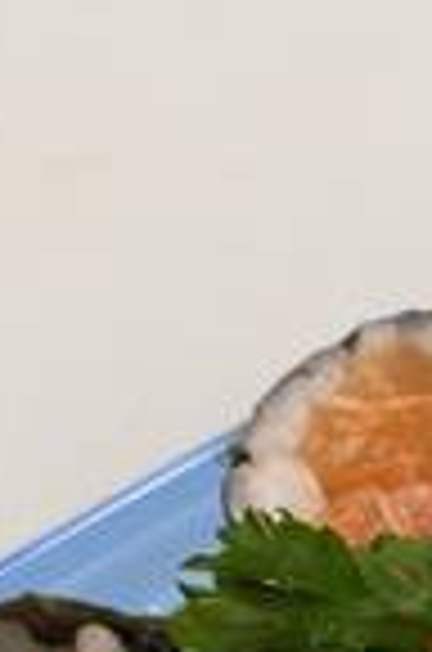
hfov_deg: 9.8
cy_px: 1144
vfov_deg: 13.6
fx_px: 2478
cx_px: 558
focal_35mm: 137
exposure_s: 1/120
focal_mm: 4.25
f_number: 1.8
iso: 80
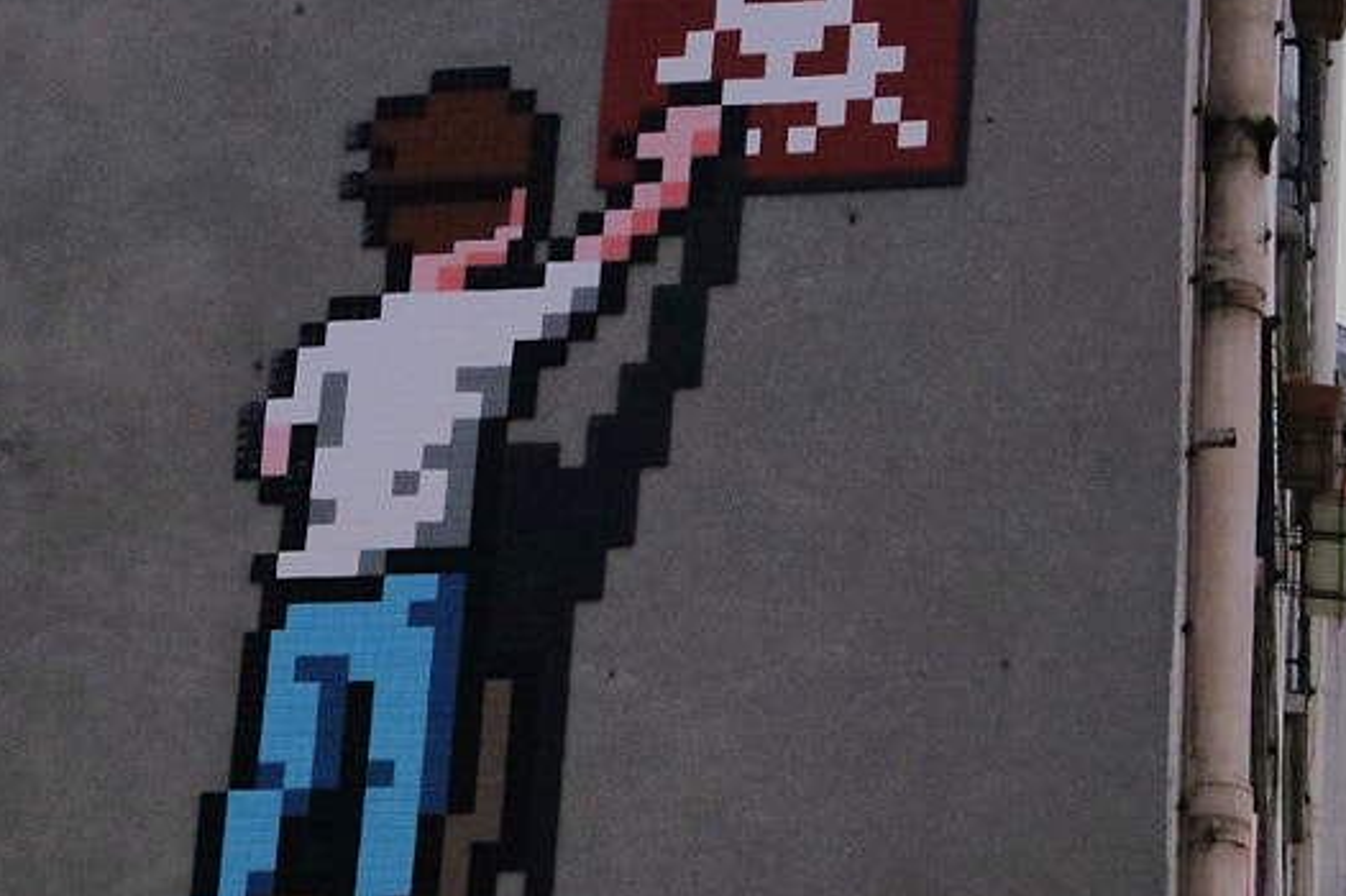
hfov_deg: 14.5
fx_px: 5288
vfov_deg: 9.6
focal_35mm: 142
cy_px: 890
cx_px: 394
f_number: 4.5
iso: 6400
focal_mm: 31
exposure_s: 1/125
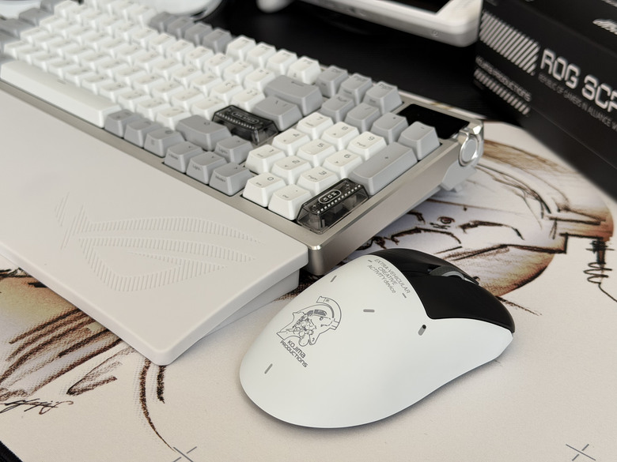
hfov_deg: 39.7
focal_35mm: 48
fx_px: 856
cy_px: 231
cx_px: 308
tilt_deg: -30.0
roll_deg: -0.5
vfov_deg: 30.3
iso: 160
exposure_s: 1/60
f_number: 1.78
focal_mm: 6.76
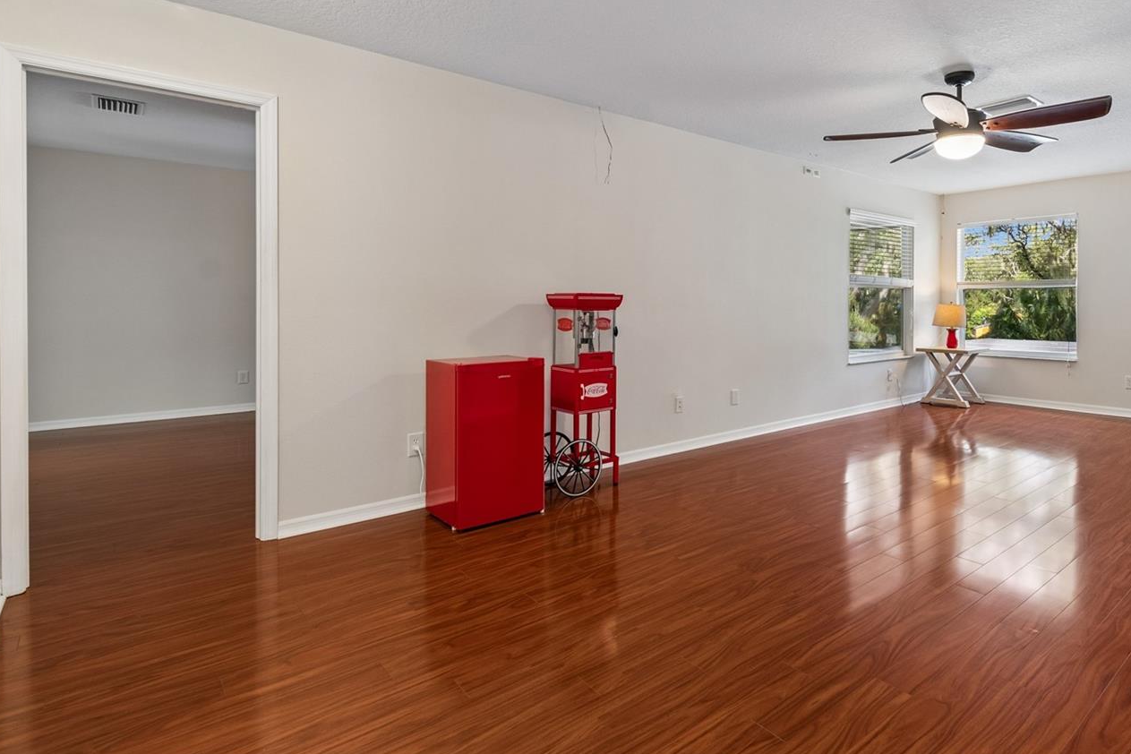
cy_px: 319
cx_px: 707
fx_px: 597
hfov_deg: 85.2
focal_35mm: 19
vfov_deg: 64.2
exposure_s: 1/2
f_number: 7.1
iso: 100
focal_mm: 10
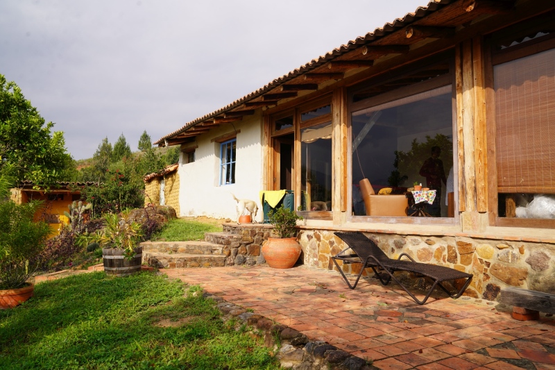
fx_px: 447
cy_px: 185
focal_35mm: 29
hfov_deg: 63.7
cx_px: 278
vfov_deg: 44.9
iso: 100
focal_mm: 29
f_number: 9
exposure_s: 1/125
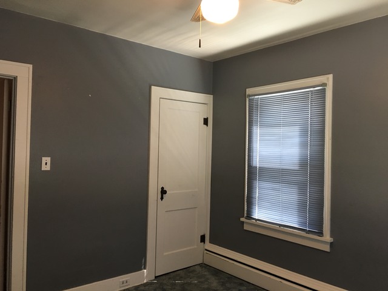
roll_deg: -2.1
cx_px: 194
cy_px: 146
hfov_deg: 61.7
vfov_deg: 48.2
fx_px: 325
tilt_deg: +1.0
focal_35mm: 29
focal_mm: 4.15
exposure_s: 1/15
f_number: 2.2
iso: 40
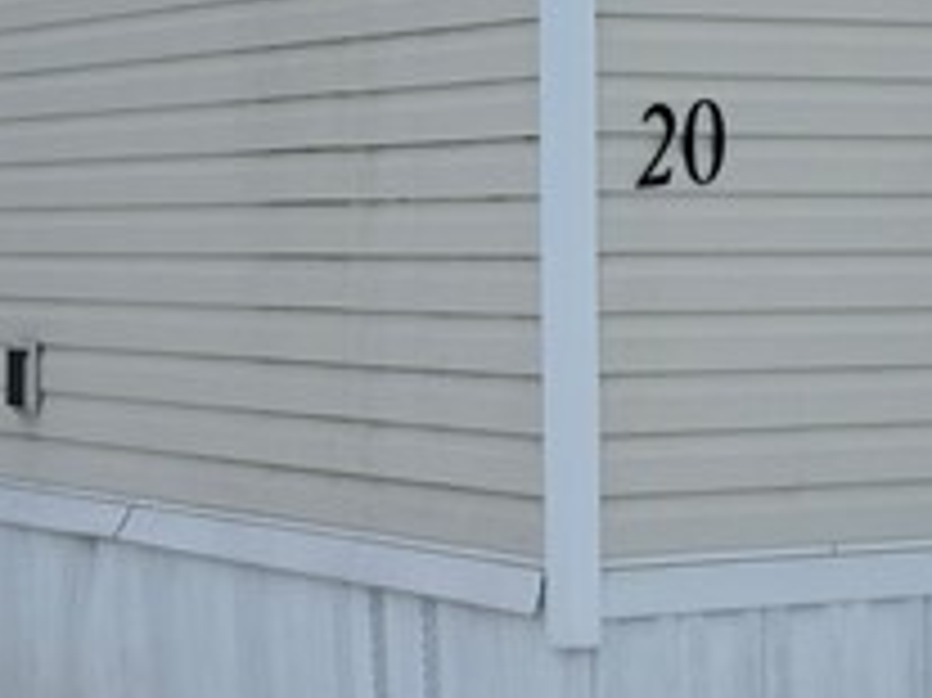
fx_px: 3202
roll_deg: +0.0
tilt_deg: +1.8
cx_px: 90
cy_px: 99
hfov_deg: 16.3
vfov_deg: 12.4
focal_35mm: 119
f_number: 1.78
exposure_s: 1/2041
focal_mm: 6.76
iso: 80
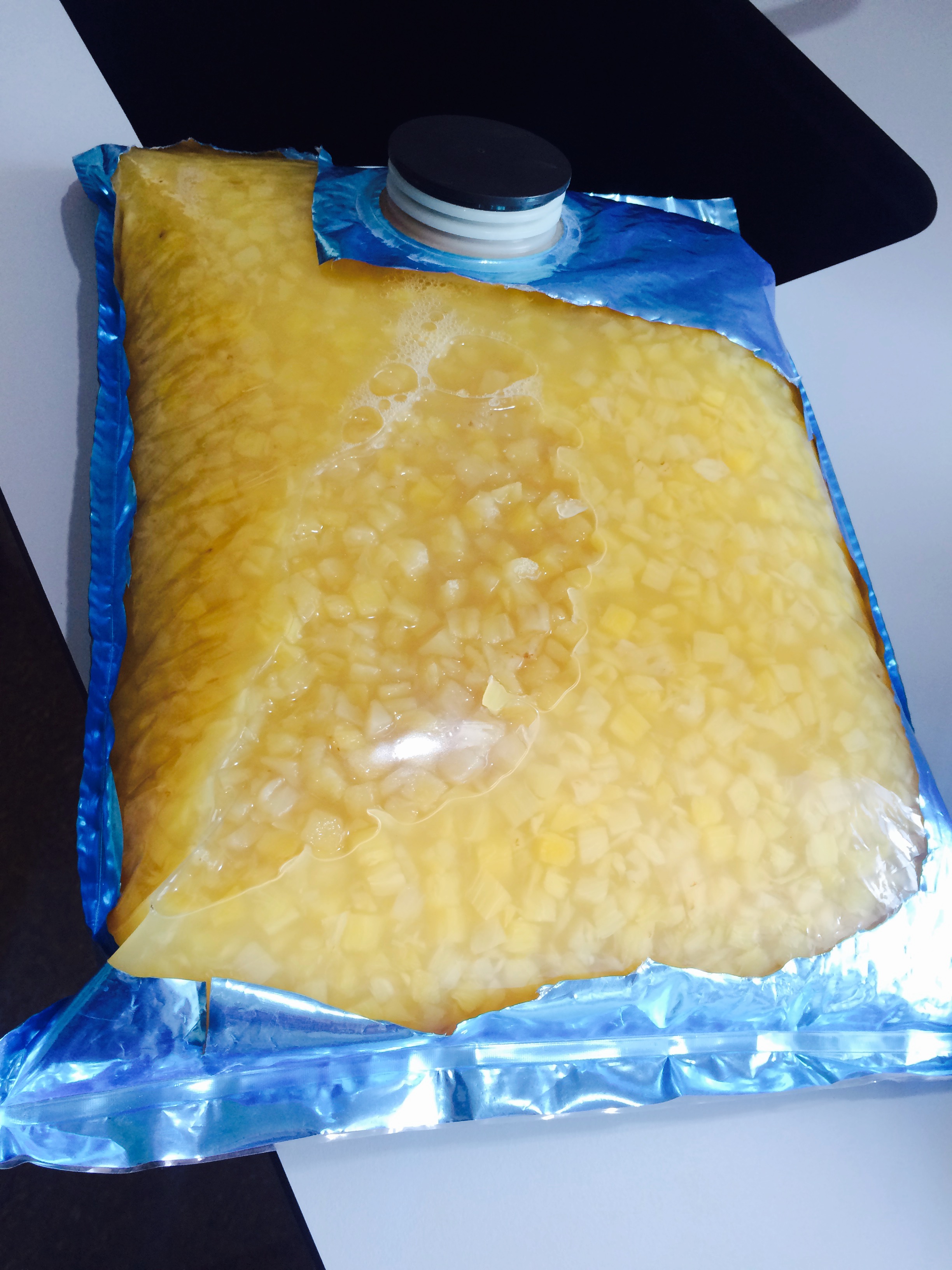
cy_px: 635
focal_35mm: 29
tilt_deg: -61.3
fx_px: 1063
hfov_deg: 48.2
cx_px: 476
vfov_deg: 61.7
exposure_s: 1/33
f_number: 2.2
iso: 32
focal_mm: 4.15
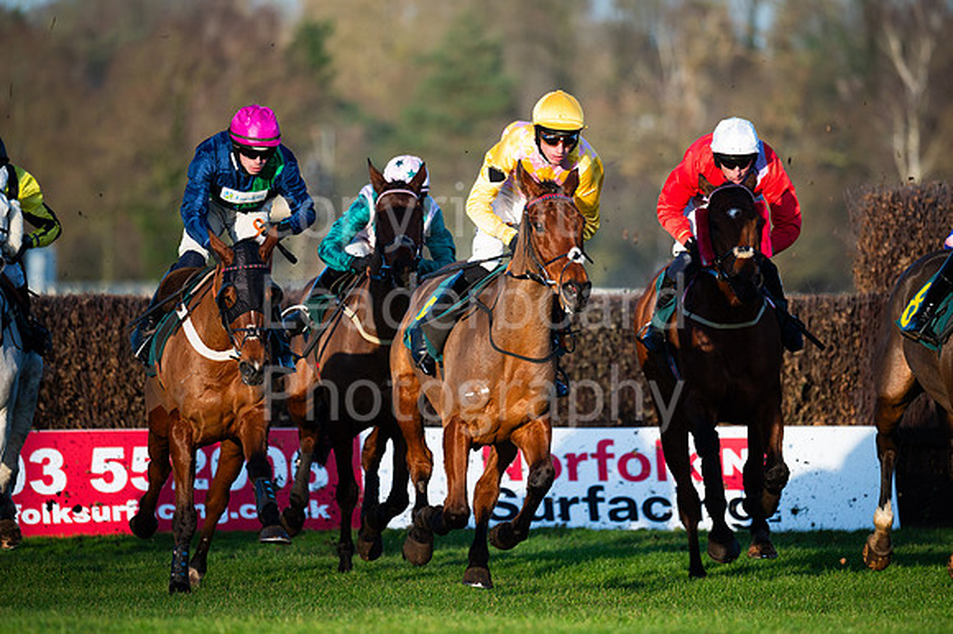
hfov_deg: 5.2
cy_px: 317
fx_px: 10582
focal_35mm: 400
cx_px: 476
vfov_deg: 3.4
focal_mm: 400
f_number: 4.5
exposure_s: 1/2000
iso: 800
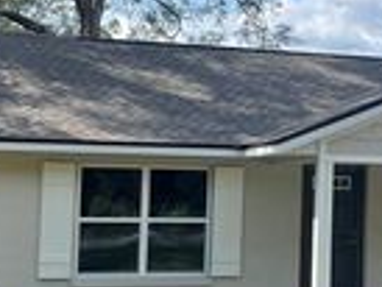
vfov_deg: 15.6
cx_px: 407
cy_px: 135
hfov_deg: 19.8
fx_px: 1049
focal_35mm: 95
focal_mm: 4.2
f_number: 1.6
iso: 32
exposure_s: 1/3401
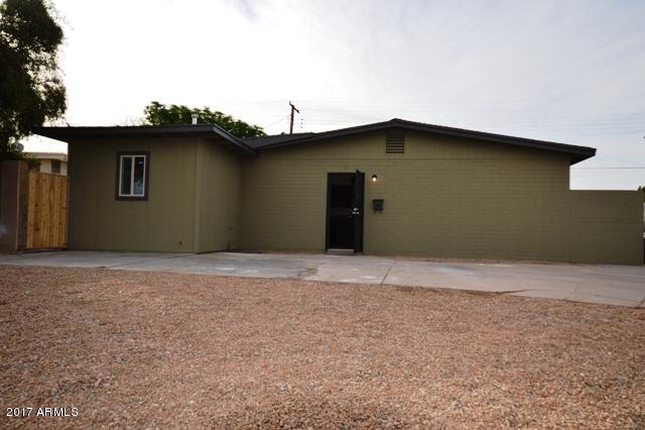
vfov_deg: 53.1
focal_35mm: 24
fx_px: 430
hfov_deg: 73.8
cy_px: 215
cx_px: 322
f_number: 7.1
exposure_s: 1/200
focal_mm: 16
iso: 100
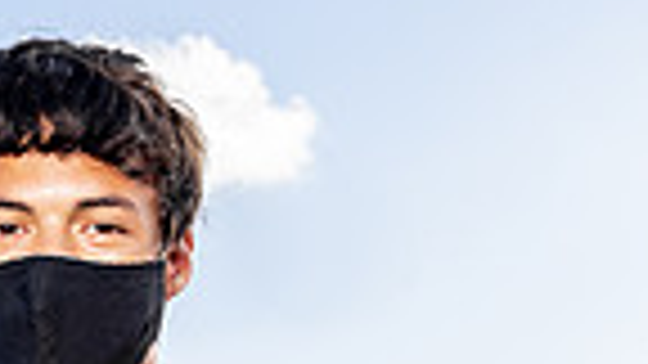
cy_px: 953
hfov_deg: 17.0
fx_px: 2131
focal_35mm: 124
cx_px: 54
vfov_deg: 8.7
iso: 250
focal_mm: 38
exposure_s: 1/250
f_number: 10
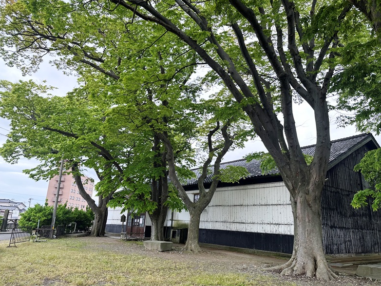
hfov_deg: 69.4
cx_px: 193
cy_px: 145
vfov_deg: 54.9
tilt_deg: +16.2
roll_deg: -2.7
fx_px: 275
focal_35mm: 25
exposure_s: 1/373
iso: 80
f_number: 1.78
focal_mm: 6.86
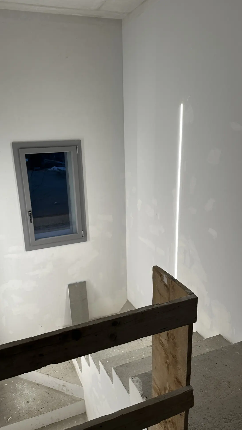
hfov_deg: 42.8
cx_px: 102
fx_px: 308
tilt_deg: -11.8
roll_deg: +2.8
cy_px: 221
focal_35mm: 27
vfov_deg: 69.9
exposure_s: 1/100
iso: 100
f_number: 1.78
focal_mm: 6.86
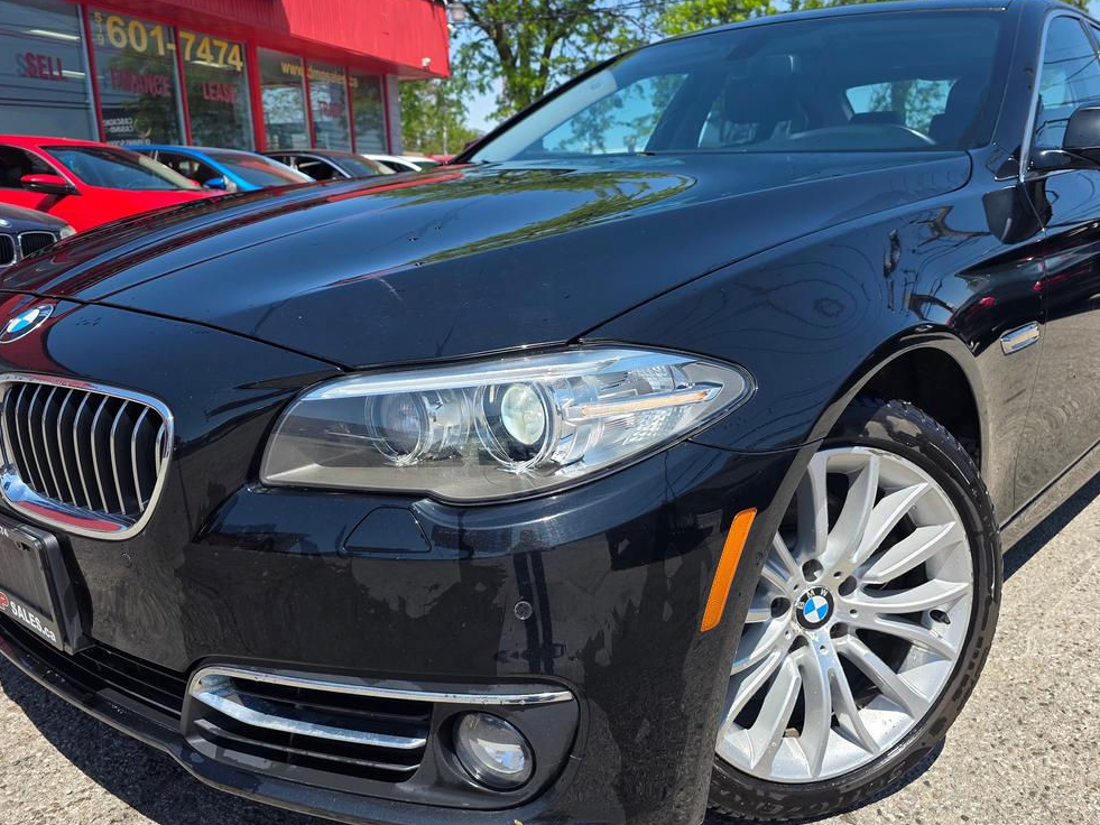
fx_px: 953
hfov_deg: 59.9
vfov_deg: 46.8
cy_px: 443
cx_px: 577
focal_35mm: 30
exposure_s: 1/1606
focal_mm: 6.3
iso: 40
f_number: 1.7
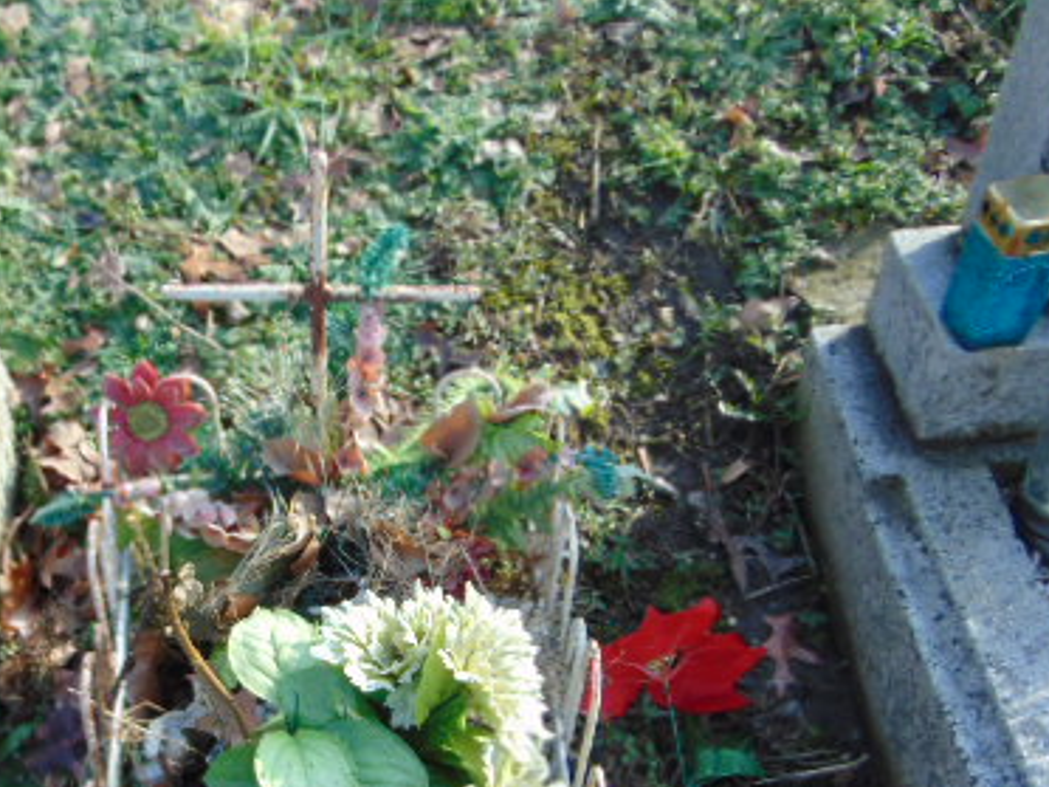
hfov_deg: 43.0
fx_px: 1303
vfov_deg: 32.3
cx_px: 316
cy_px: 671
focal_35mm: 43
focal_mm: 4.5
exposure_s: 1/200
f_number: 3
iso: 80
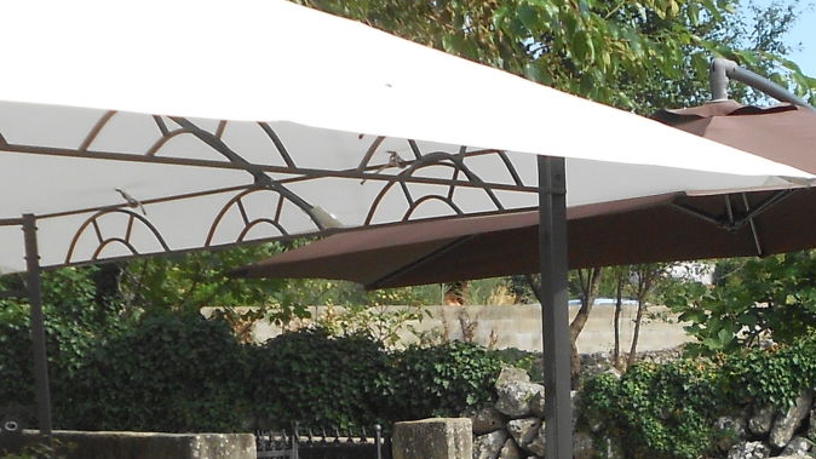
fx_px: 2077
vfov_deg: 12.3
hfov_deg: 21.8
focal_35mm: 96
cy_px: 553
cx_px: 706
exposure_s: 1/500
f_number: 3.4
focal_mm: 5.1
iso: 80
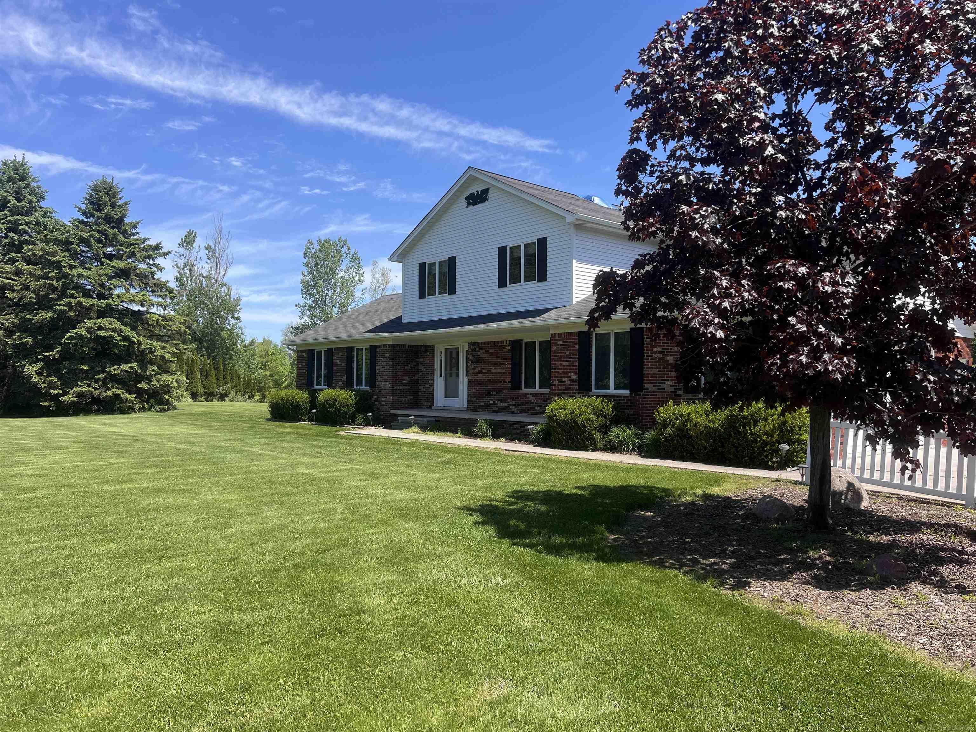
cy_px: 366
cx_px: 488
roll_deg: -0.8
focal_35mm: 26
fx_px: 733
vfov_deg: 53.1
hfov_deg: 67.3
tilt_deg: +2.5
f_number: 1.5
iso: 50
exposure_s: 1/2695
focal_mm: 5.7
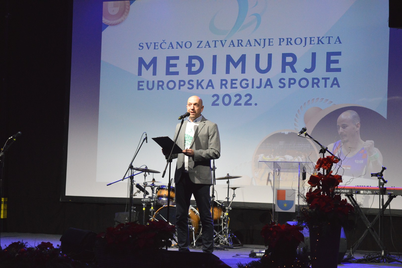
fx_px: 920
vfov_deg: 16.5
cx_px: 201
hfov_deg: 24.6
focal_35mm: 82
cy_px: 134
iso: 3200
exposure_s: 1/160
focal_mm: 55
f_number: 5.6
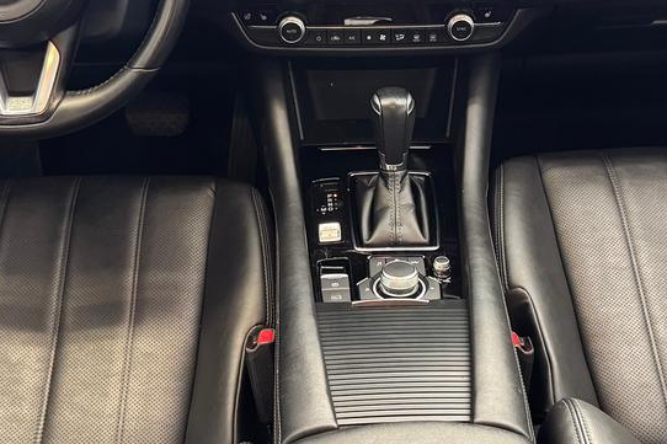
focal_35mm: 59
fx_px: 1093
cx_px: 365
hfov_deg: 33.9
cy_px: 246
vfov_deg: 23.0
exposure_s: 1/60
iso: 500
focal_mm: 6.76
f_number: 1.78
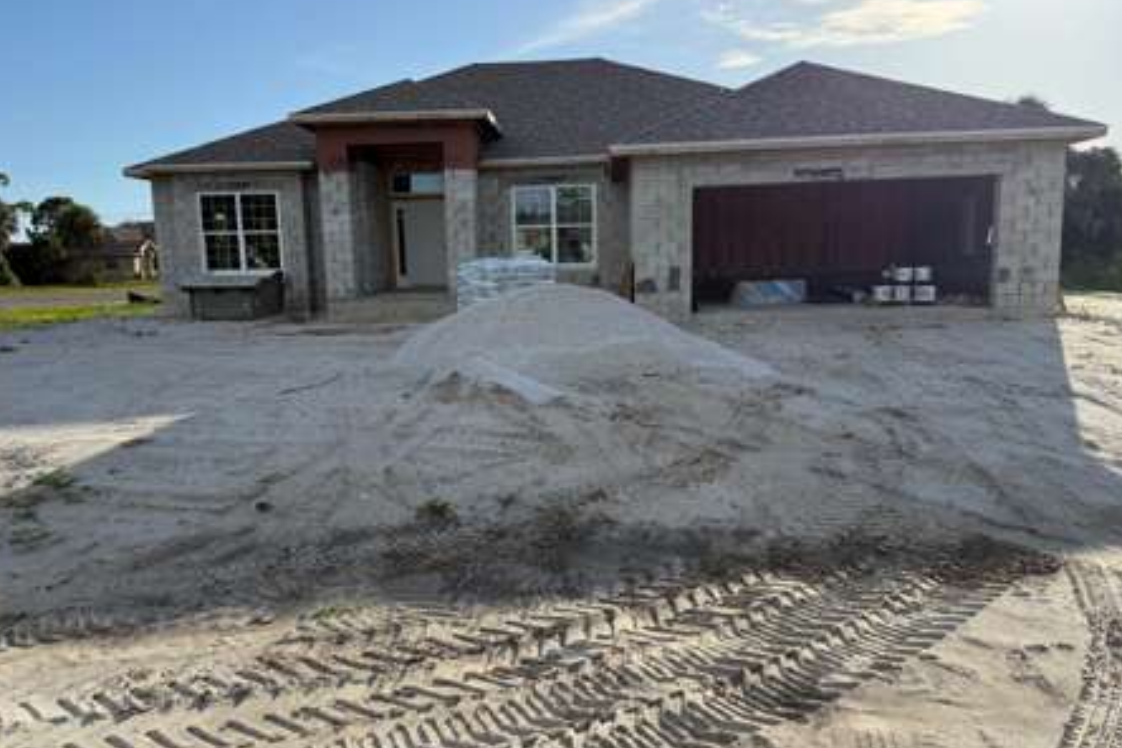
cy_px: 374
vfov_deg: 47.9
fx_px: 841
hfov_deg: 67.4
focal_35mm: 27
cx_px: 538
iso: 125
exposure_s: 1/6711
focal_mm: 6.76
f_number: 1.78
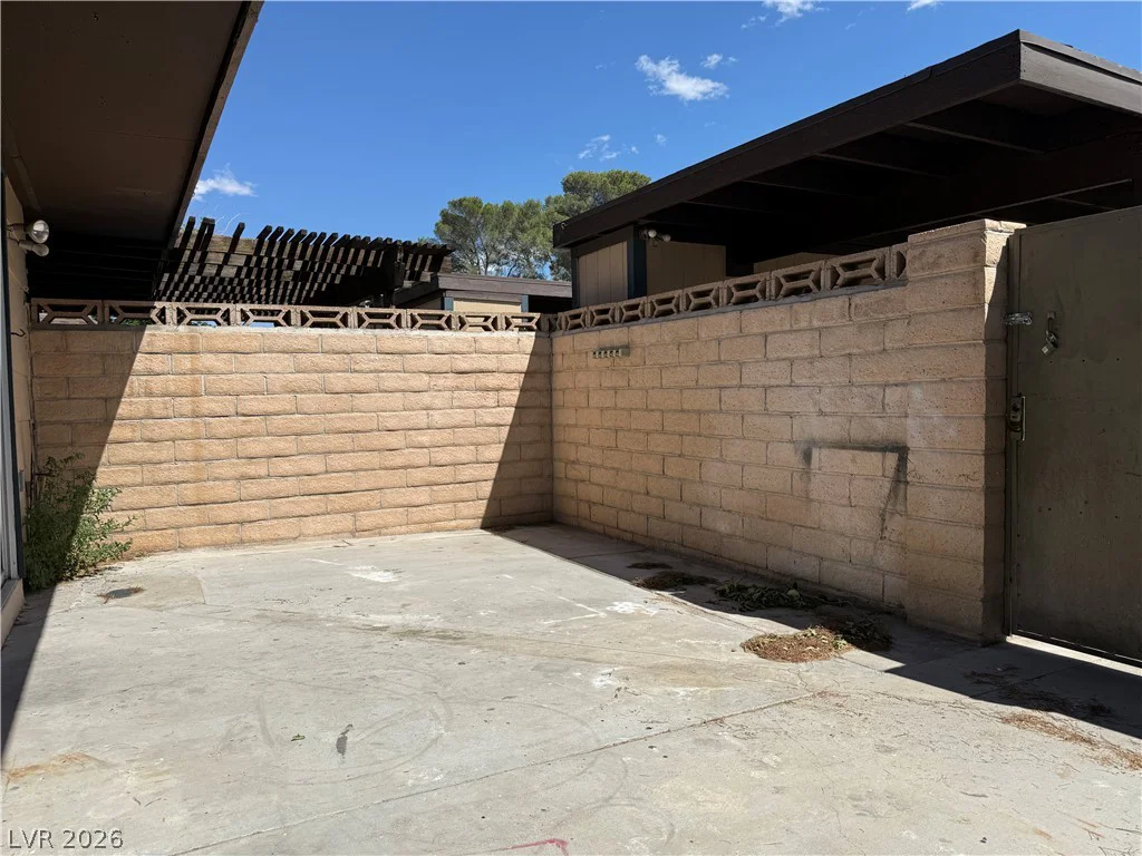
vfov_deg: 56.8
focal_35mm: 24
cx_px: 571
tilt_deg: -1.7
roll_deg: +0.9
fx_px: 792
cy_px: 428
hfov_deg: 71.6
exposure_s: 1/6173
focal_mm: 6.76
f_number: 1.78
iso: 80
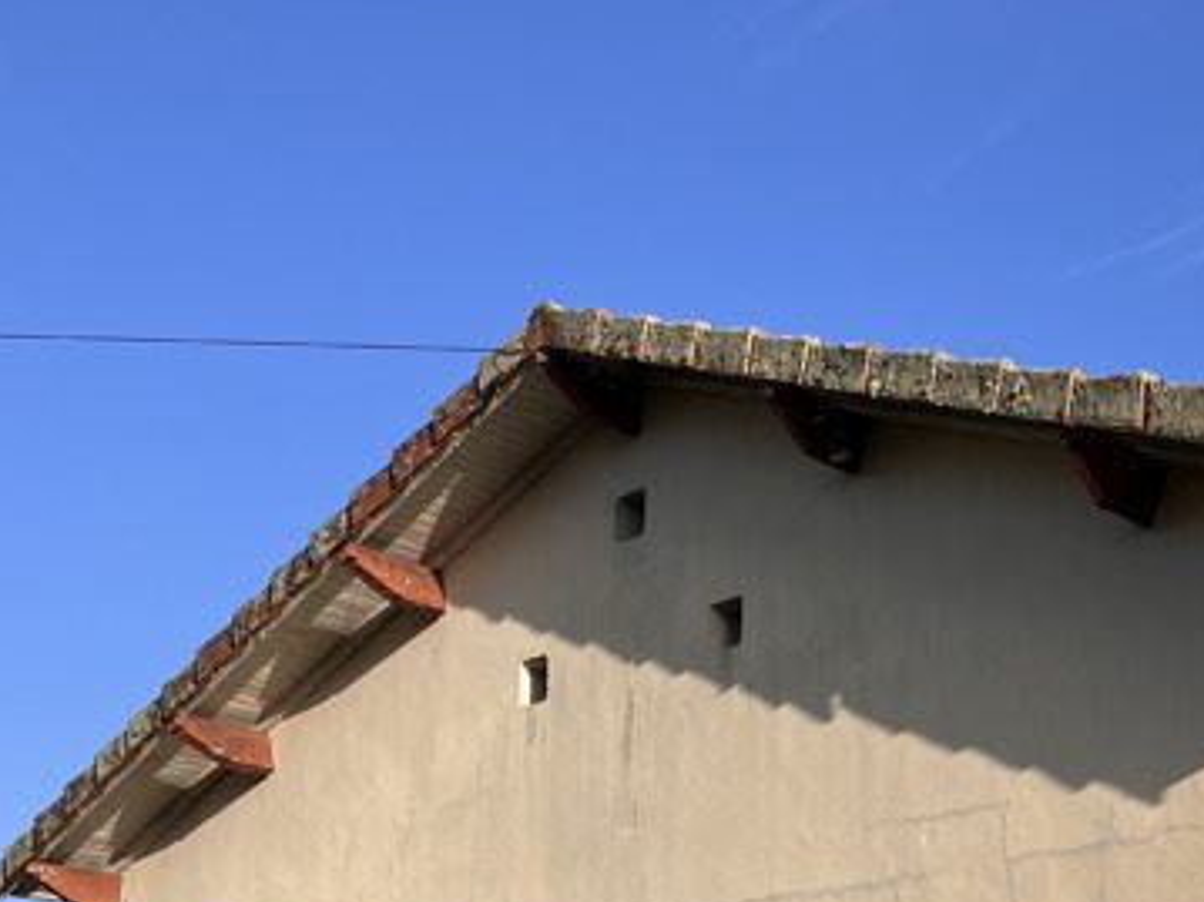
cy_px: 993
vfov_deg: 23.6
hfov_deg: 30.3
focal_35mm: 58
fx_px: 2017
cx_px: 1274
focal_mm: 5.1
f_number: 1.6
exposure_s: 1/4016
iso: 50
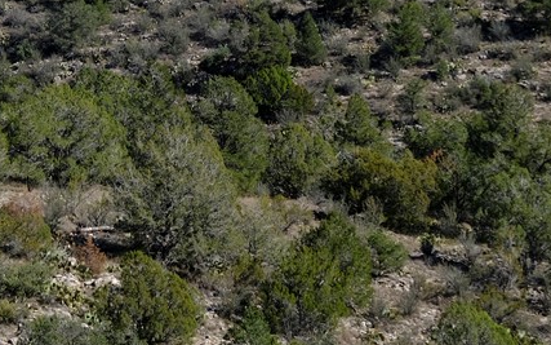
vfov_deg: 6.1
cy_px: -52
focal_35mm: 215
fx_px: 3229
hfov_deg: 9.7
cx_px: 105
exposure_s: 1/640
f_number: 5.6
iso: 160
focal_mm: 55
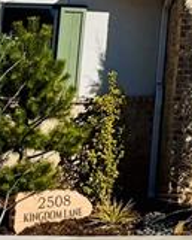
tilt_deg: +14.3
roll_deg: +1.5
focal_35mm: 149
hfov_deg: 8.9
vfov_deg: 12.2
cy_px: -146
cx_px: 524
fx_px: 1057
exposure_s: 1/7937
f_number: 1.78
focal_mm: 6.76
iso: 80
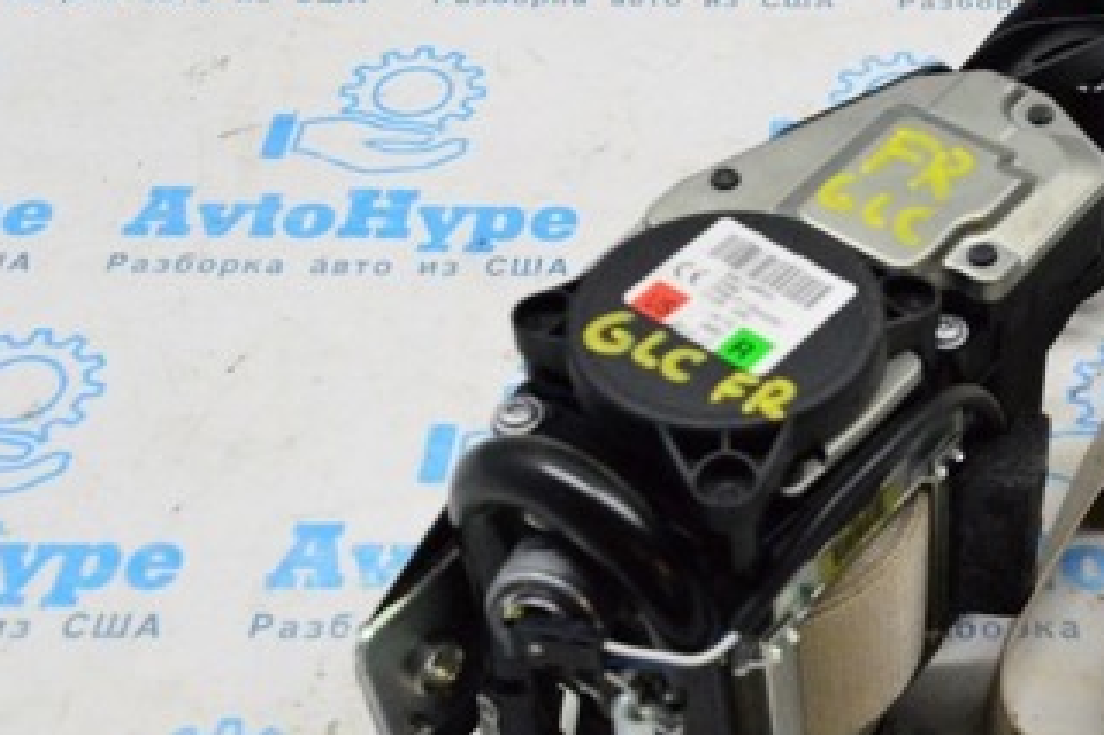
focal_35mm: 66
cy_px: 419
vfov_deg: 20.6
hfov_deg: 29.3
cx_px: 990
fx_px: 2023
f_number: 8
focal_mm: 22
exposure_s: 1/250
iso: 6400
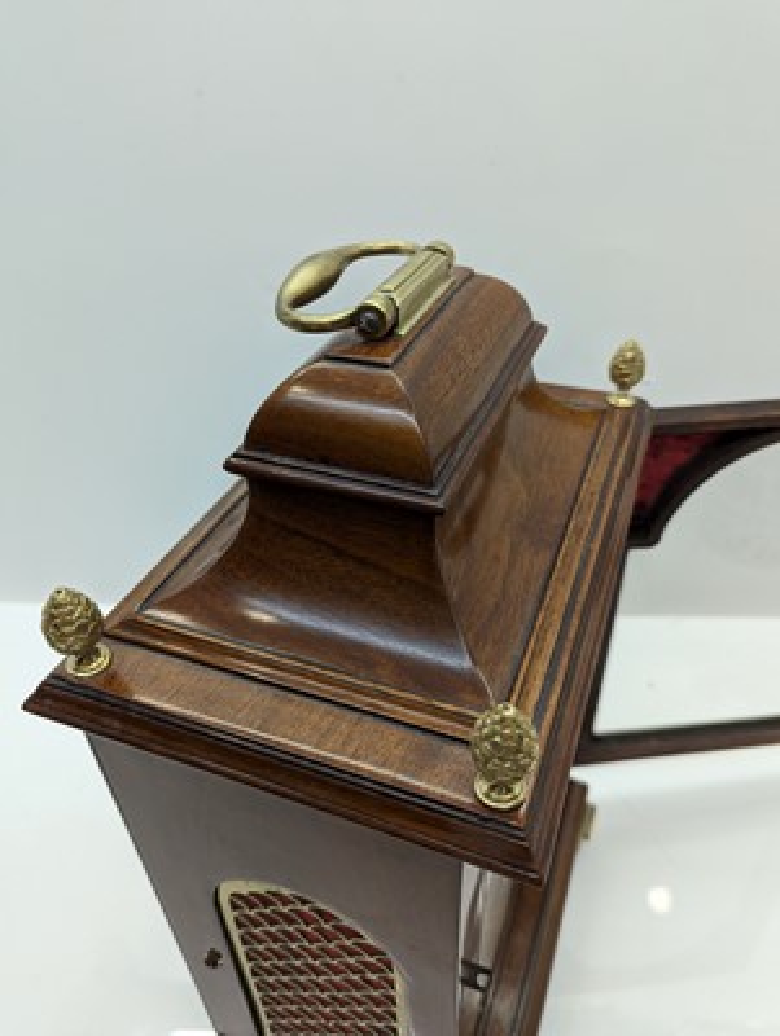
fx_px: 720
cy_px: 518
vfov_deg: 71.5
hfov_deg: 56.9
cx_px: 390
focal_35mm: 24
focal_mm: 6.81
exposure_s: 1/180
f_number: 1.85
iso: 133
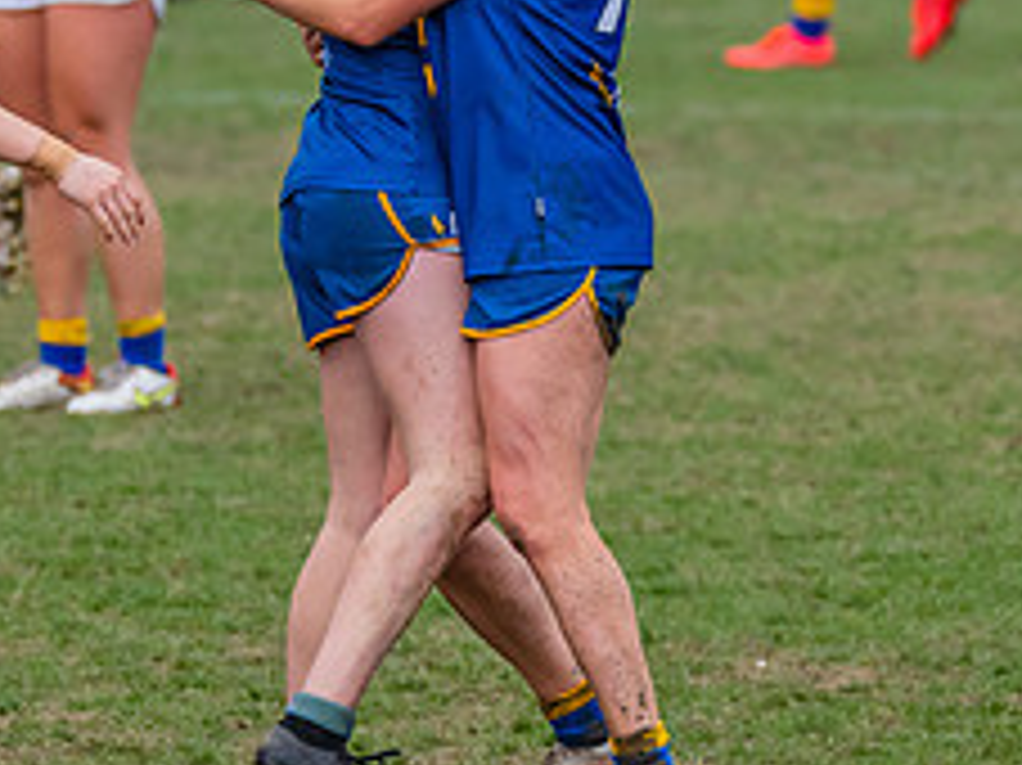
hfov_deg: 2.2
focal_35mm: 891
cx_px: 198
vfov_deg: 1.7
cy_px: 178
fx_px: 26292
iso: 1000
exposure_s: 1/1250
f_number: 5.6
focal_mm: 300
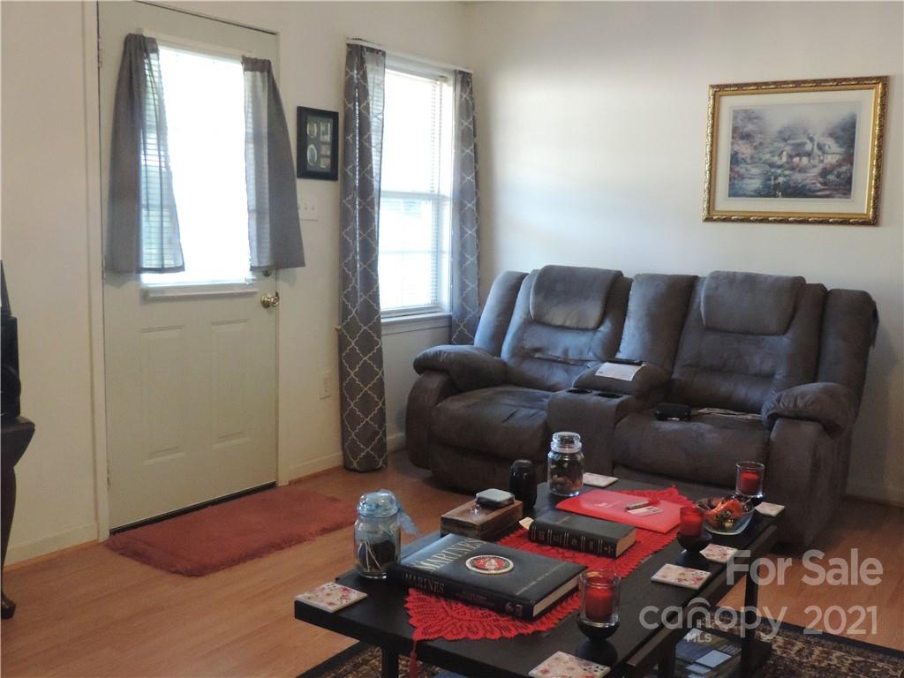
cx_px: 452
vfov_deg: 40.7
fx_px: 914
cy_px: 339
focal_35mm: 35
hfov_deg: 52.6
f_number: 3.3
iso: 1600
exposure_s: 1/50
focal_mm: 6.2
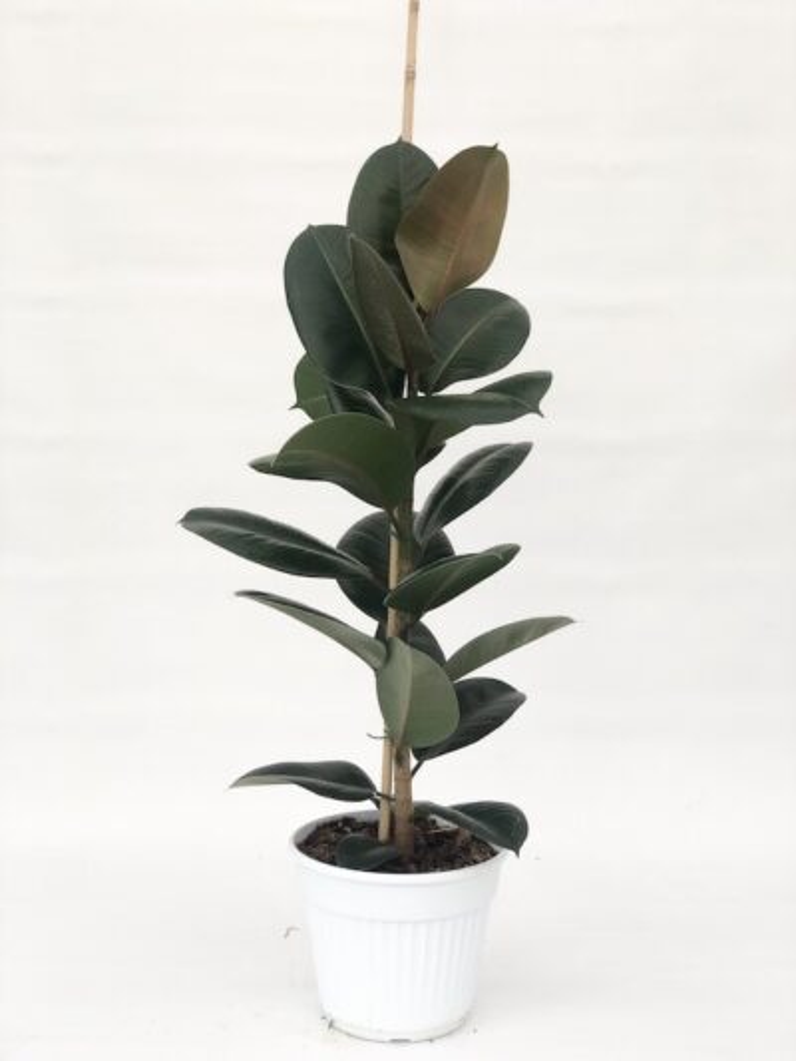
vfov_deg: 36.8
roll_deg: -1.5
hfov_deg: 28.0
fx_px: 1594
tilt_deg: -5.8
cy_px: 530
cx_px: 398
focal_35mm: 52
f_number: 2.4
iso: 25
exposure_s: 1/50
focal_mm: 6
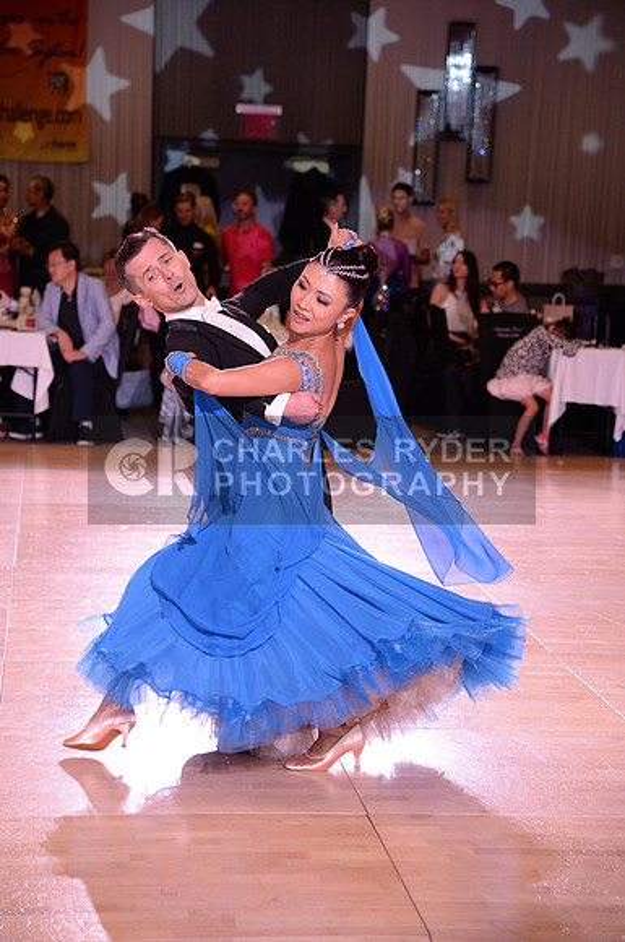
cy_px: 471
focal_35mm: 86
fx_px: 2246
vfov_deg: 23.7
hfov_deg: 15.8
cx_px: 312
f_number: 4.5
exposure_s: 1/250
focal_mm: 86
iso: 2000
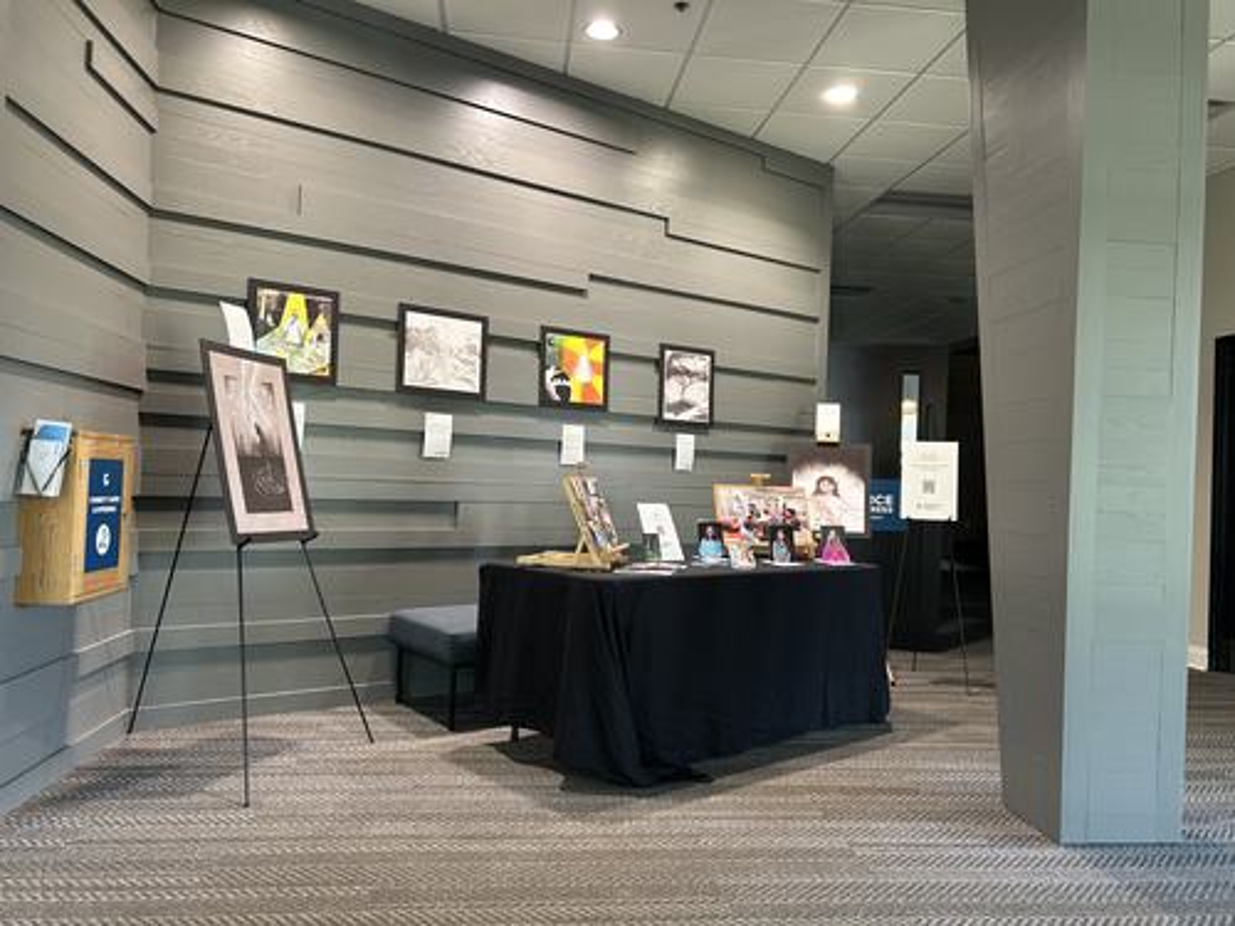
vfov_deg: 53.1
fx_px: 928
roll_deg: -1.9
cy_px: 463
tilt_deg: +0.8
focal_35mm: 26
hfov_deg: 67.3
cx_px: 618
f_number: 1.5
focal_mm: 5.7
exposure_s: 1/60
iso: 100
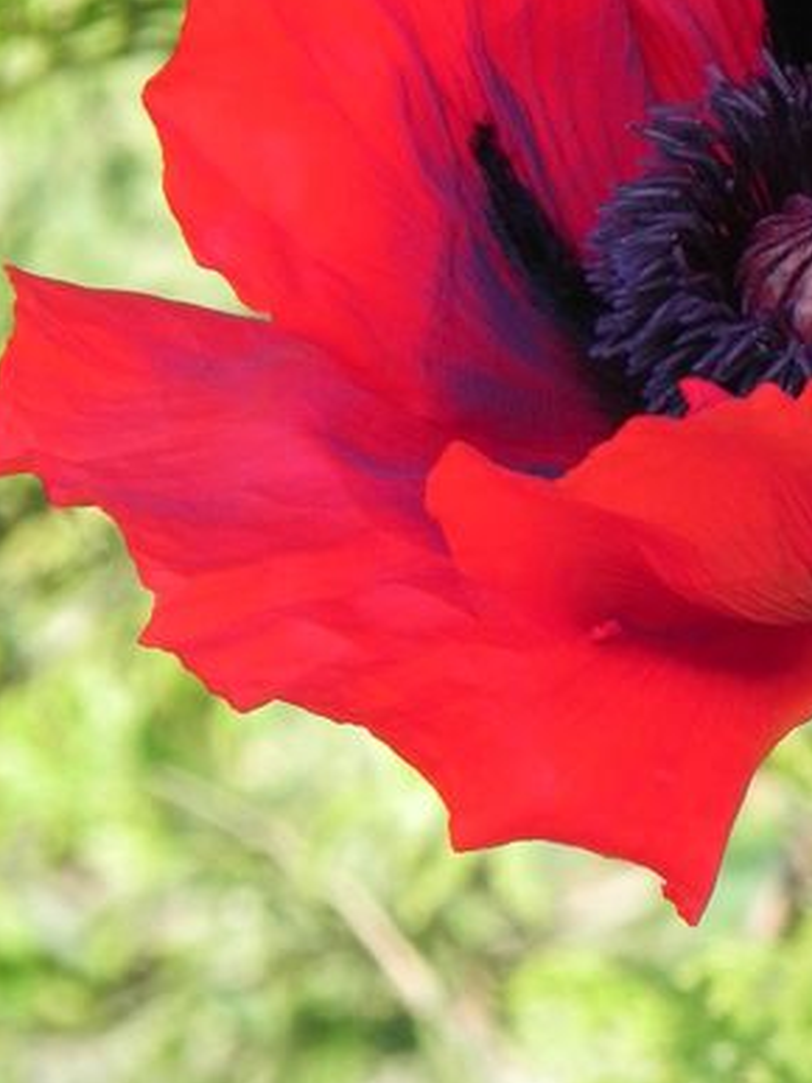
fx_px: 27507
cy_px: 165
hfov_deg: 1.7
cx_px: 722
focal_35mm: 879
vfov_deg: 2.3
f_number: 5
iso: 160
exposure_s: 1/186
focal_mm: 75.7
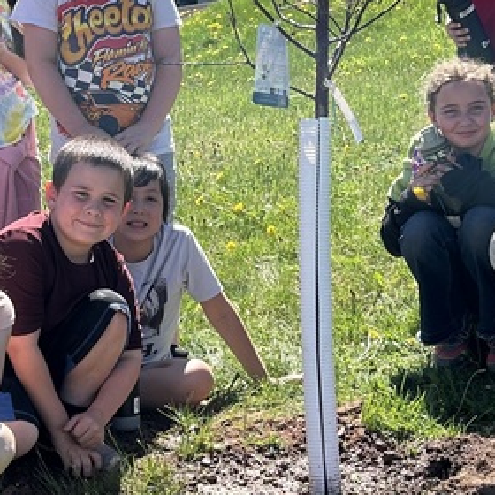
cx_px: 166
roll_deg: -0.8
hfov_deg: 20.6
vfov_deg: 20.6
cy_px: 214
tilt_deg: -1.5
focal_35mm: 84
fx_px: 1359
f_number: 1.5
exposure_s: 1/1468
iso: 50
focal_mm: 5.7
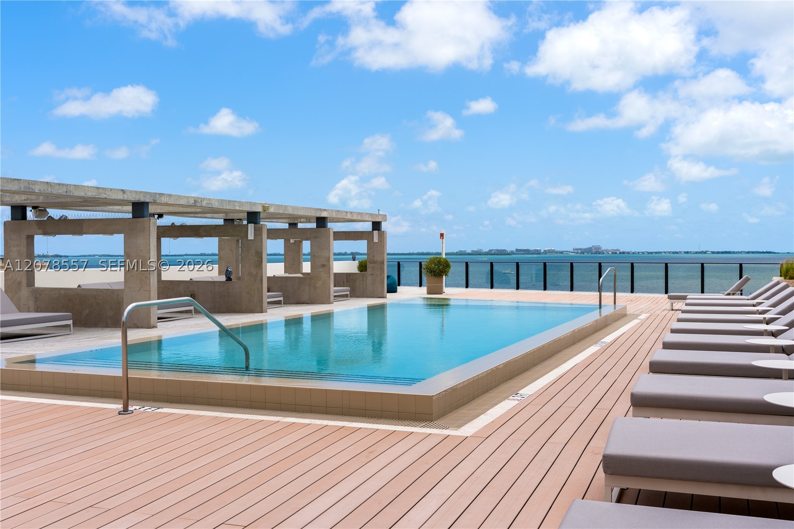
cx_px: 397
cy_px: 264
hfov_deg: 52.3
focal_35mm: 37
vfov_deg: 36.2
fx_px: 809
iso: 64
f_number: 11
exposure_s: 1/160
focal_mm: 36.7
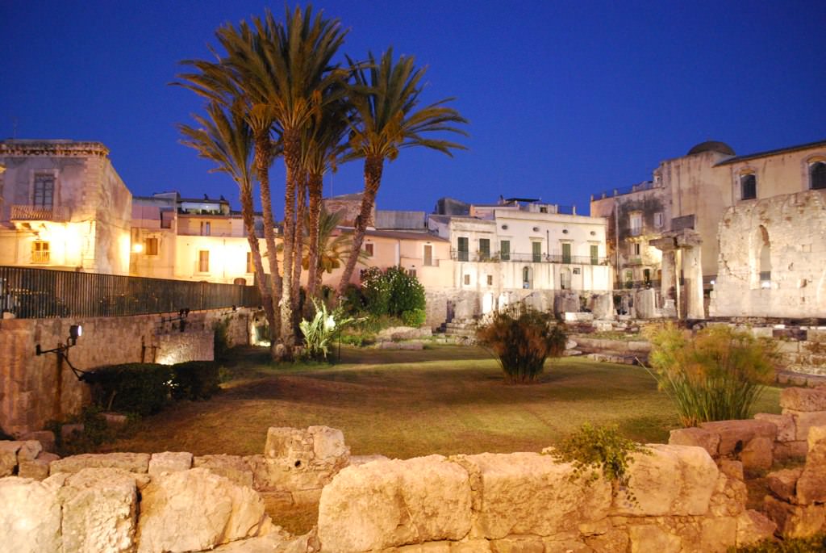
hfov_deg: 67.3
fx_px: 620
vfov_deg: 48.0
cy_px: 276
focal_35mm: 27
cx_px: 413
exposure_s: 1/4
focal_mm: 18
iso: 1600
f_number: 3.5
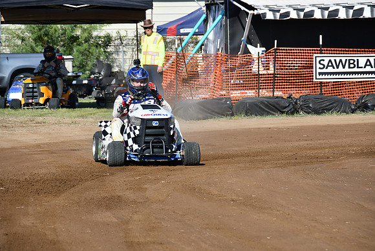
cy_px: 126
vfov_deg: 5.9
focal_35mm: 232
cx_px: 188
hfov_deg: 8.9
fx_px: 2417
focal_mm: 155
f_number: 8
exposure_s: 1/500
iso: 180
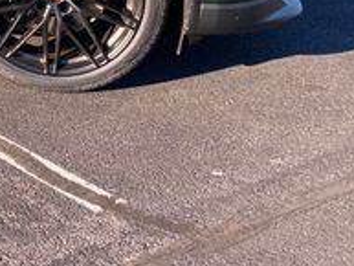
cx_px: -216
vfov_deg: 14.5
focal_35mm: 93
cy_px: -171
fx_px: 952
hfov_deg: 18.1
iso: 20
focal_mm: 3.99
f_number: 1.8
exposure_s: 1/457
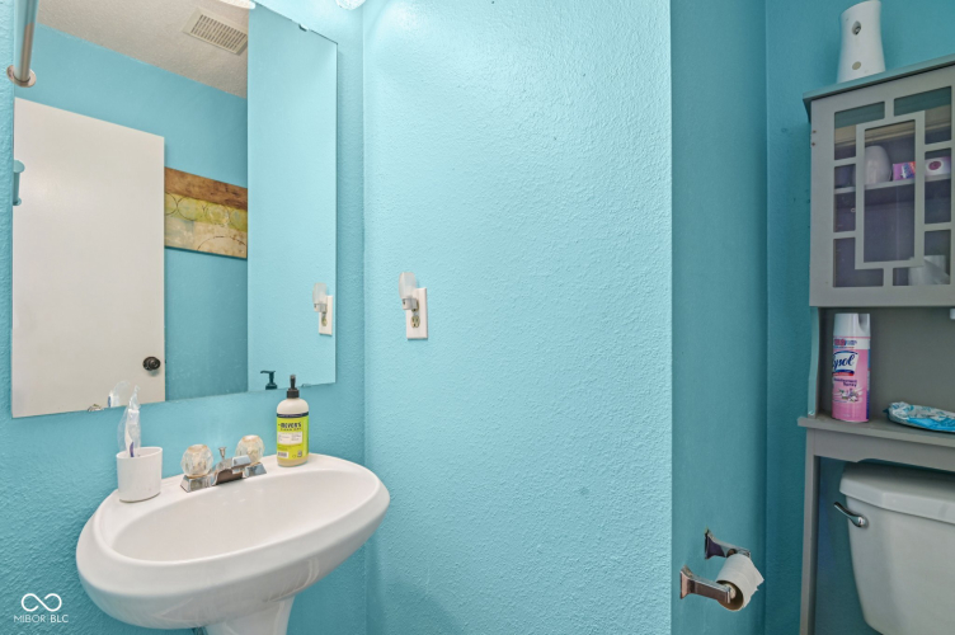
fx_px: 424
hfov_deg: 96.8
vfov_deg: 73.6
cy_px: 318
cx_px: 478
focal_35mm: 16
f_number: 8
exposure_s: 1/15
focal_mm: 16
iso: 200
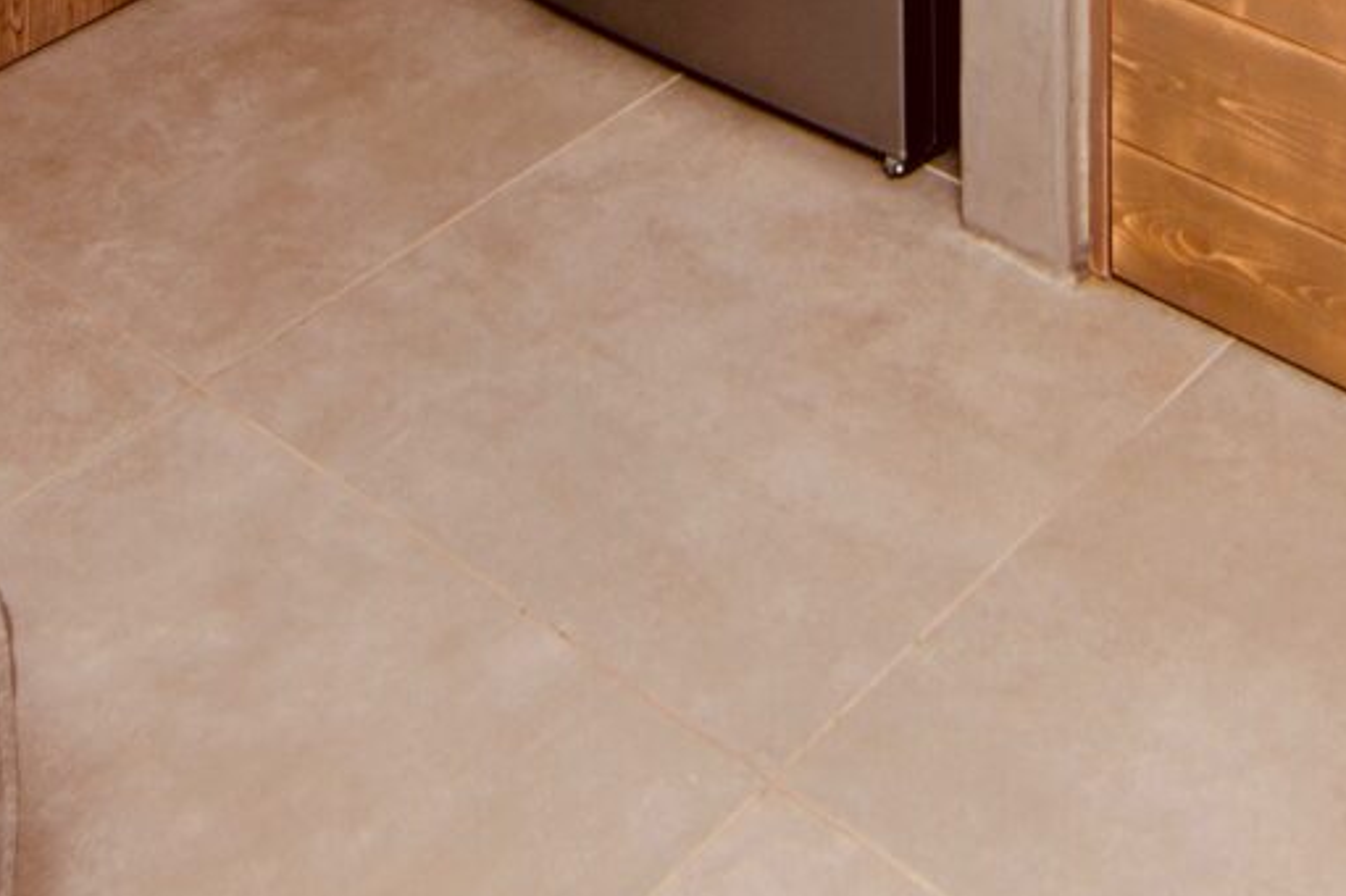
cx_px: 828
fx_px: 2467
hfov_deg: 30.4
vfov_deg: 17.1
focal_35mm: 66
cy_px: -695
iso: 200
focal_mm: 11
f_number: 4.5
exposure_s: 1/200
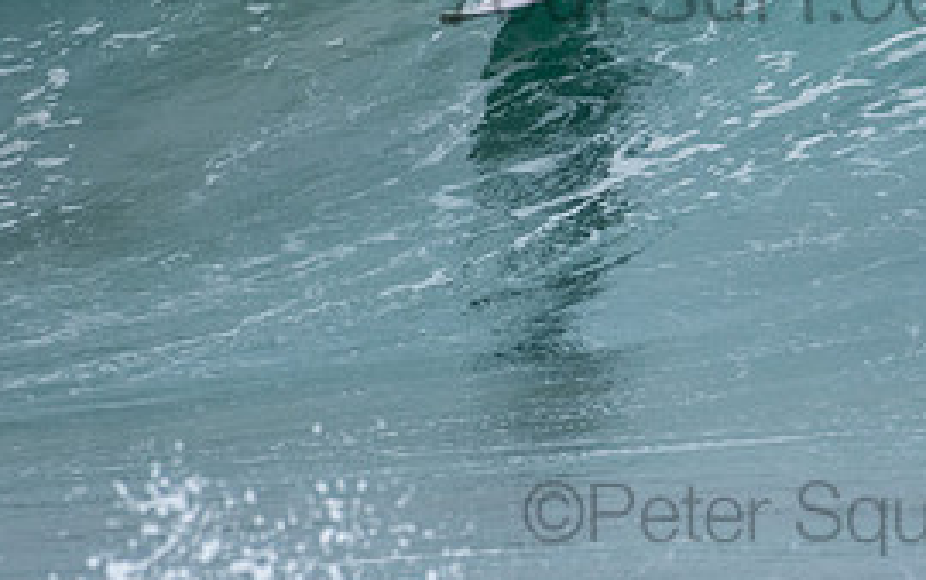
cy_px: -57
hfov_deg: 1.3
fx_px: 41481
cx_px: 789
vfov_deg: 0.8
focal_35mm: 1643
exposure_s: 1/1250
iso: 320
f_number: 5.6
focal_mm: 500
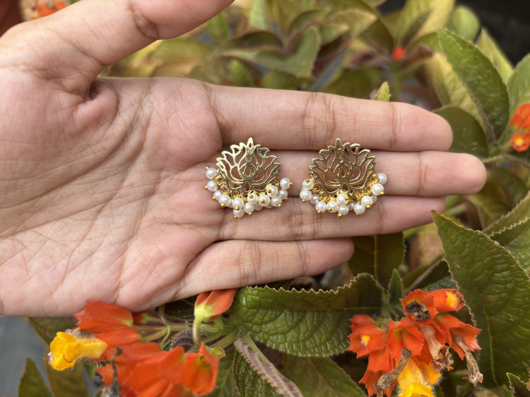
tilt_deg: -48.8
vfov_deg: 53.1
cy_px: 198
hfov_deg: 67.3
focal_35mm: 26
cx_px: 265
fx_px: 398
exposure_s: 1/121
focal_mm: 5.96
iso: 40
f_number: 1.6
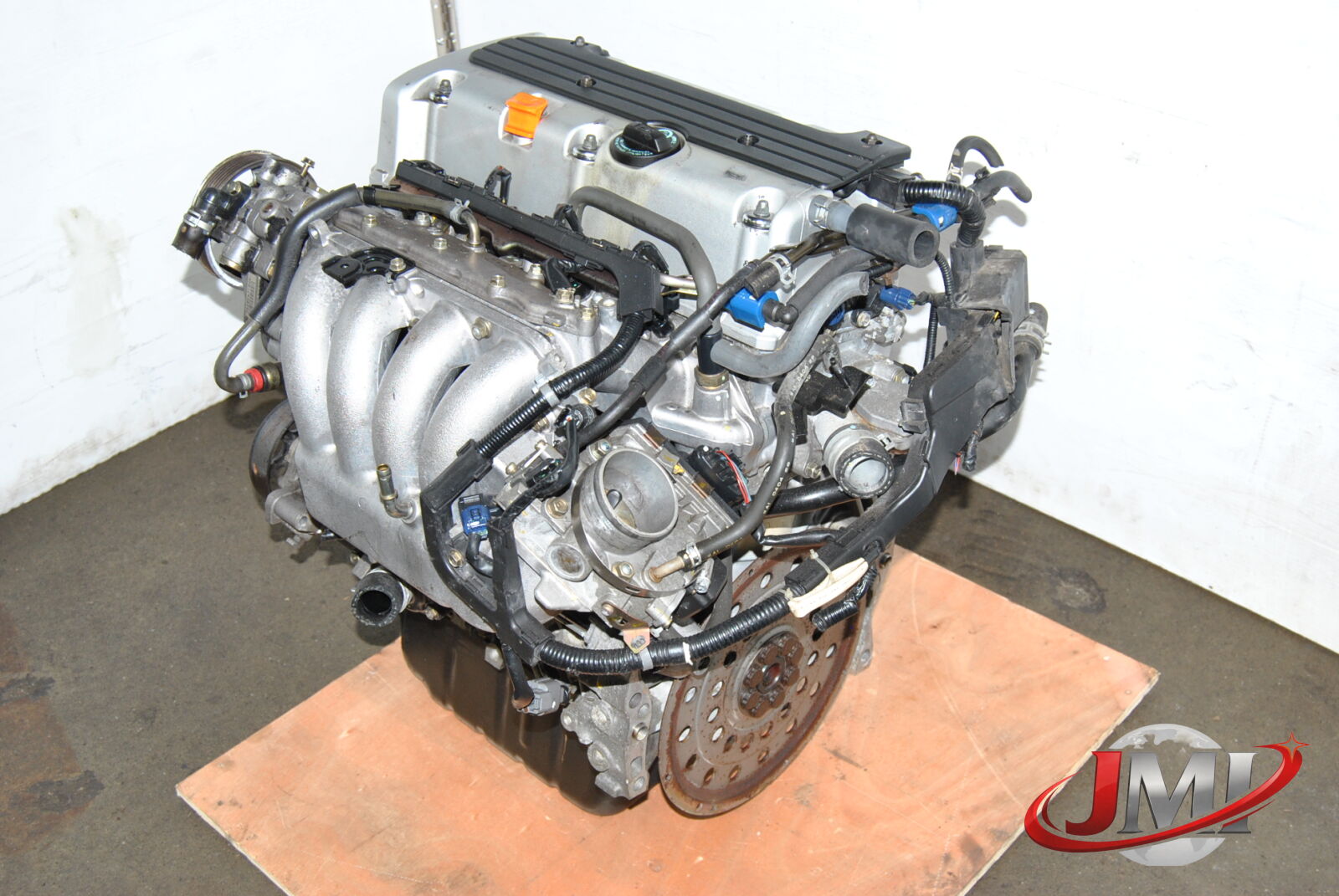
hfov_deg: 46.3
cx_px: 670
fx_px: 1564
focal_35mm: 42
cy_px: 448
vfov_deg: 32.0
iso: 400
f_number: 6.3
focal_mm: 28
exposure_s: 1/200
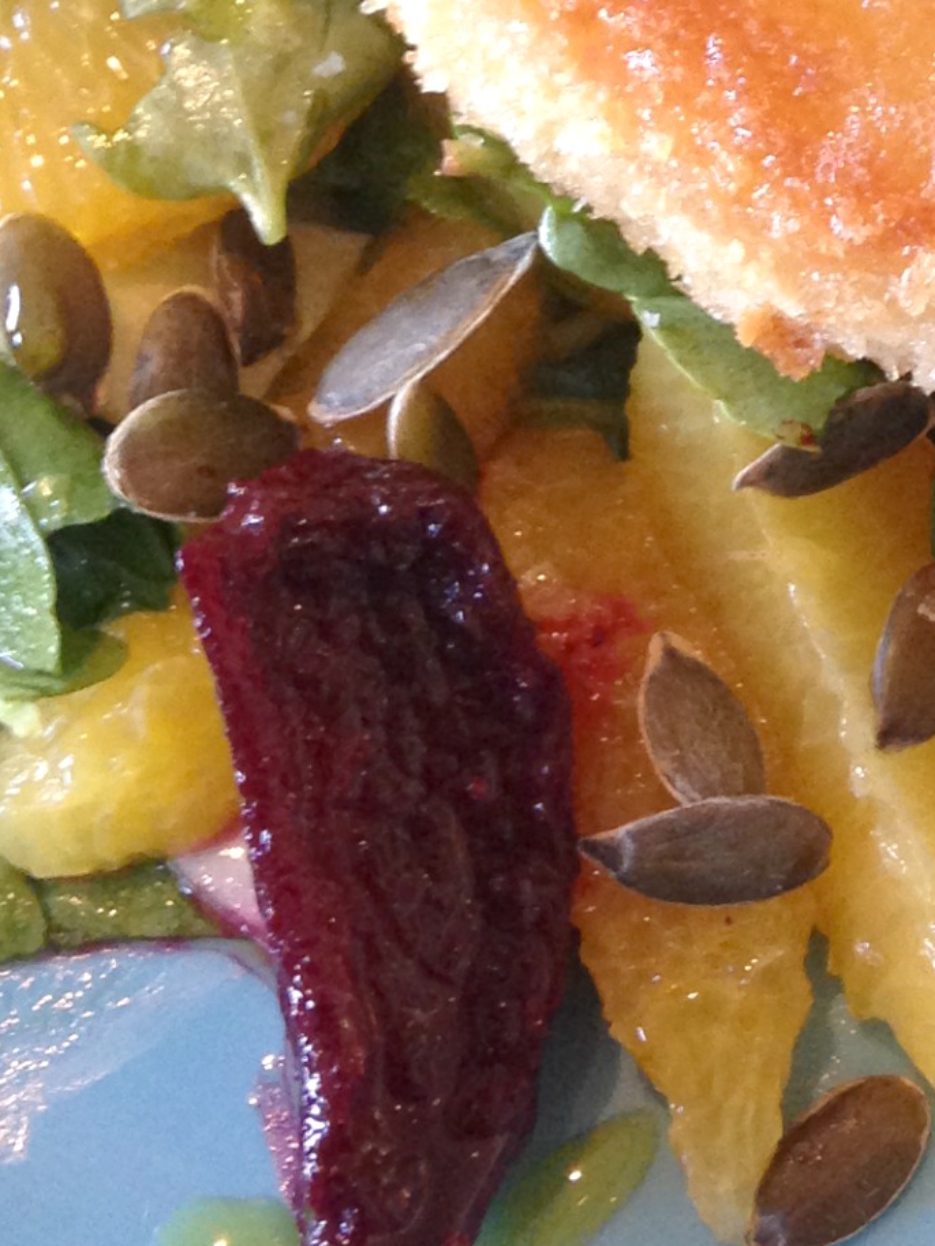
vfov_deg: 16.9
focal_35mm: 113
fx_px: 4069
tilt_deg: -69.1
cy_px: -100
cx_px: 868
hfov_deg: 13.0
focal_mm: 4.12
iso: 160
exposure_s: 1/20
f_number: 2.4
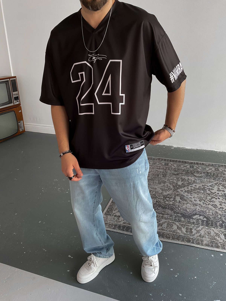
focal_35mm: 29
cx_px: 113
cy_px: 150
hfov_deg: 48.2
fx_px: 252
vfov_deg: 61.7
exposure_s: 1/60
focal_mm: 3
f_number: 1.8
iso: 80
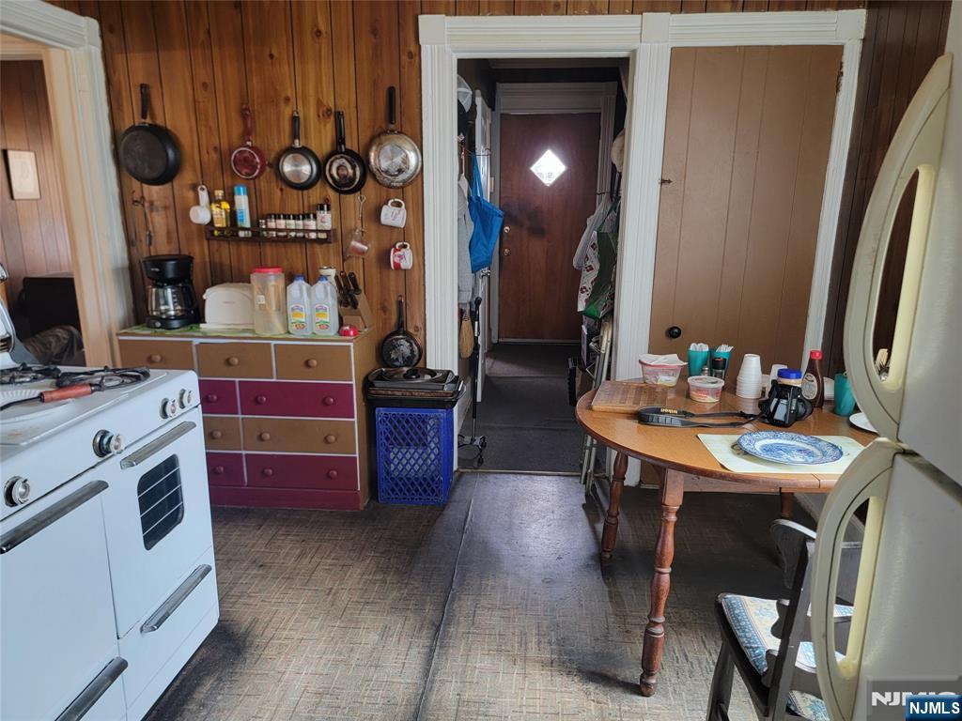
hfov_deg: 71.6
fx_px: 667
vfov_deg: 56.8
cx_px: 481
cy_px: 360
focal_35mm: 24
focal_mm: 6.7
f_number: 1.8
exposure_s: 1/40
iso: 200
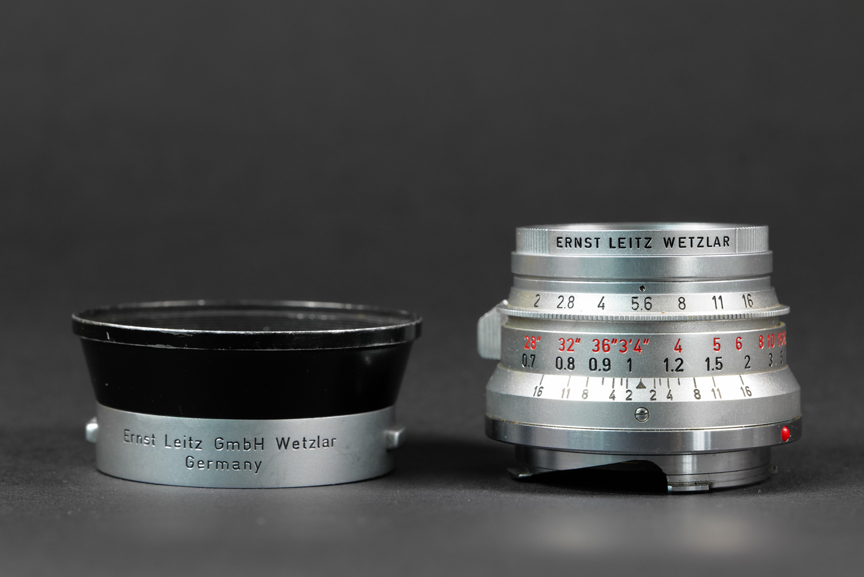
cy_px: 288
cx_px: 432
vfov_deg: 15.2
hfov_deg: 22.6
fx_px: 2161
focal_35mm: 90
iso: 800
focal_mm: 90
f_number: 14
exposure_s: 1/2.5
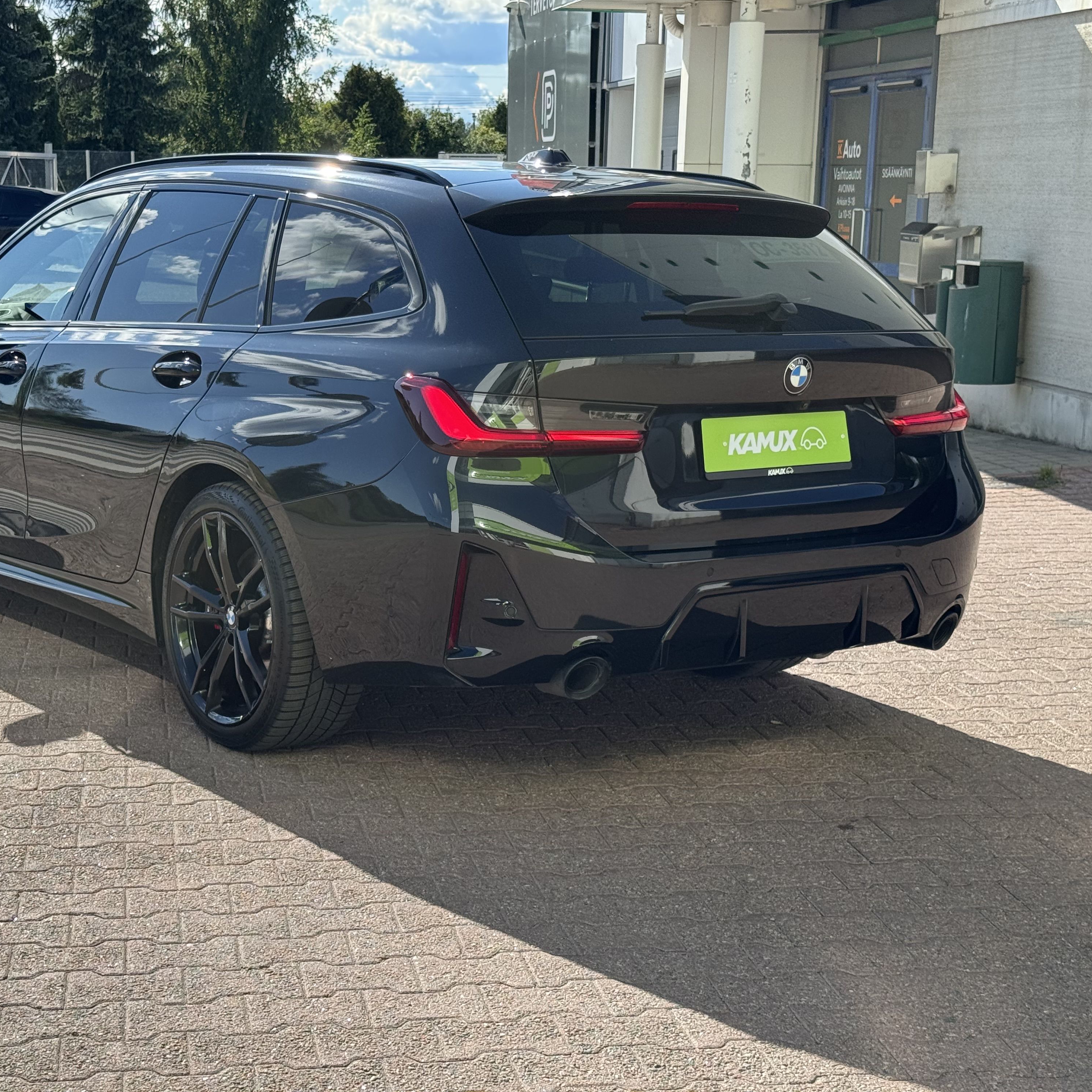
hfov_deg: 29.9
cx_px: 415
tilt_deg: -11.2
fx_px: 2034
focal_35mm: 57
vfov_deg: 30.0
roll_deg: -1.1
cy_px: 543
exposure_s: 1/2513
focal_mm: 6.76
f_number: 1.78
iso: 64
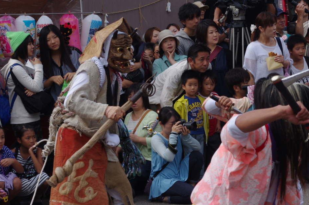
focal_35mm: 140
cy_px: 108
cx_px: 197
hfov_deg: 14.6
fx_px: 1201
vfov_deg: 9.8
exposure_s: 1/320
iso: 200
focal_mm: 55
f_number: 8
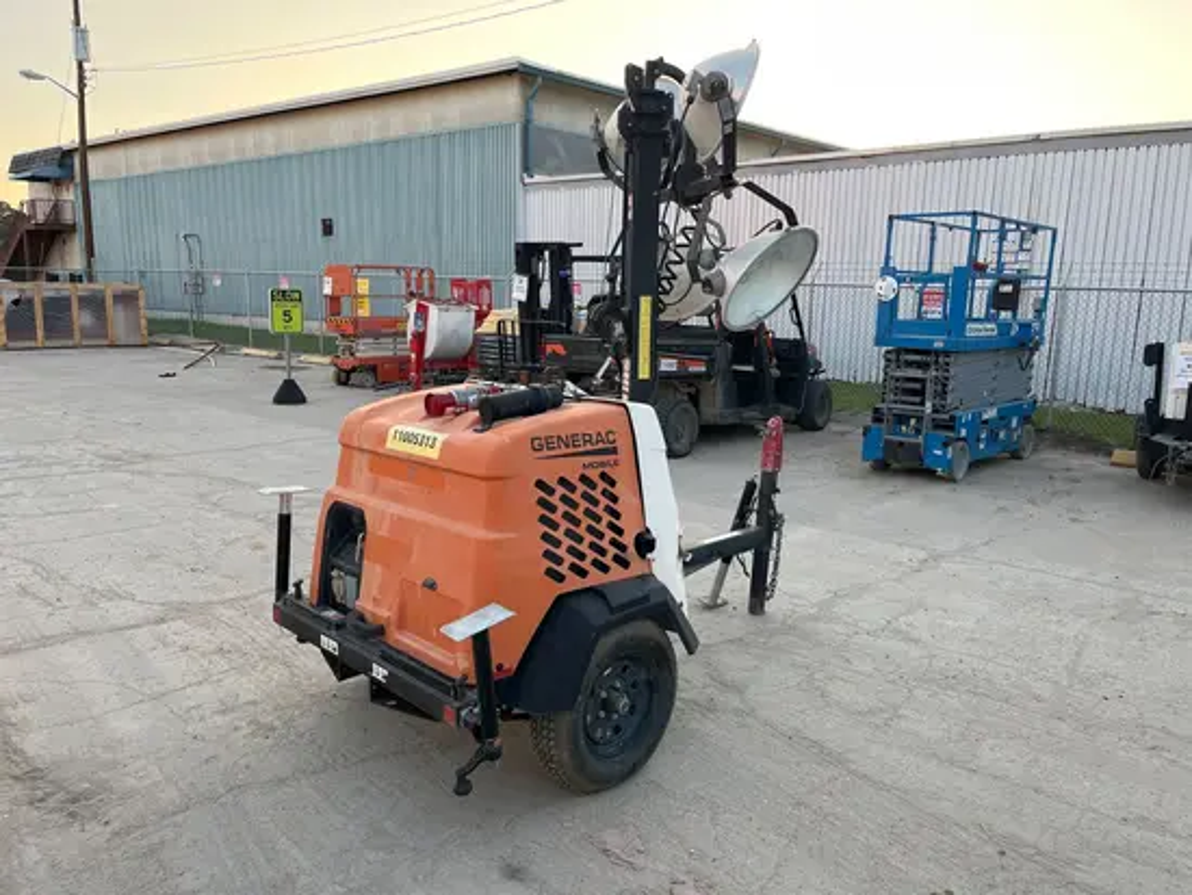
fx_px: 896
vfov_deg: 53.1
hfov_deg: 67.3
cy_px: 448
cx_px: 596
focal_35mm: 26
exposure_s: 1/298
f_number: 1.6
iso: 50
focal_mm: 5.1
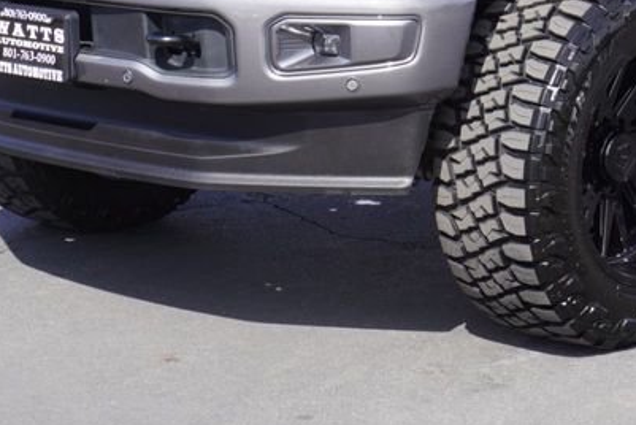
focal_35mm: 126
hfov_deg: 15.9
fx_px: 2232
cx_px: 619
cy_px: -78
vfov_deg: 10.7
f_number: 9
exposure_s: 1/100
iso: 100
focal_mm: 33
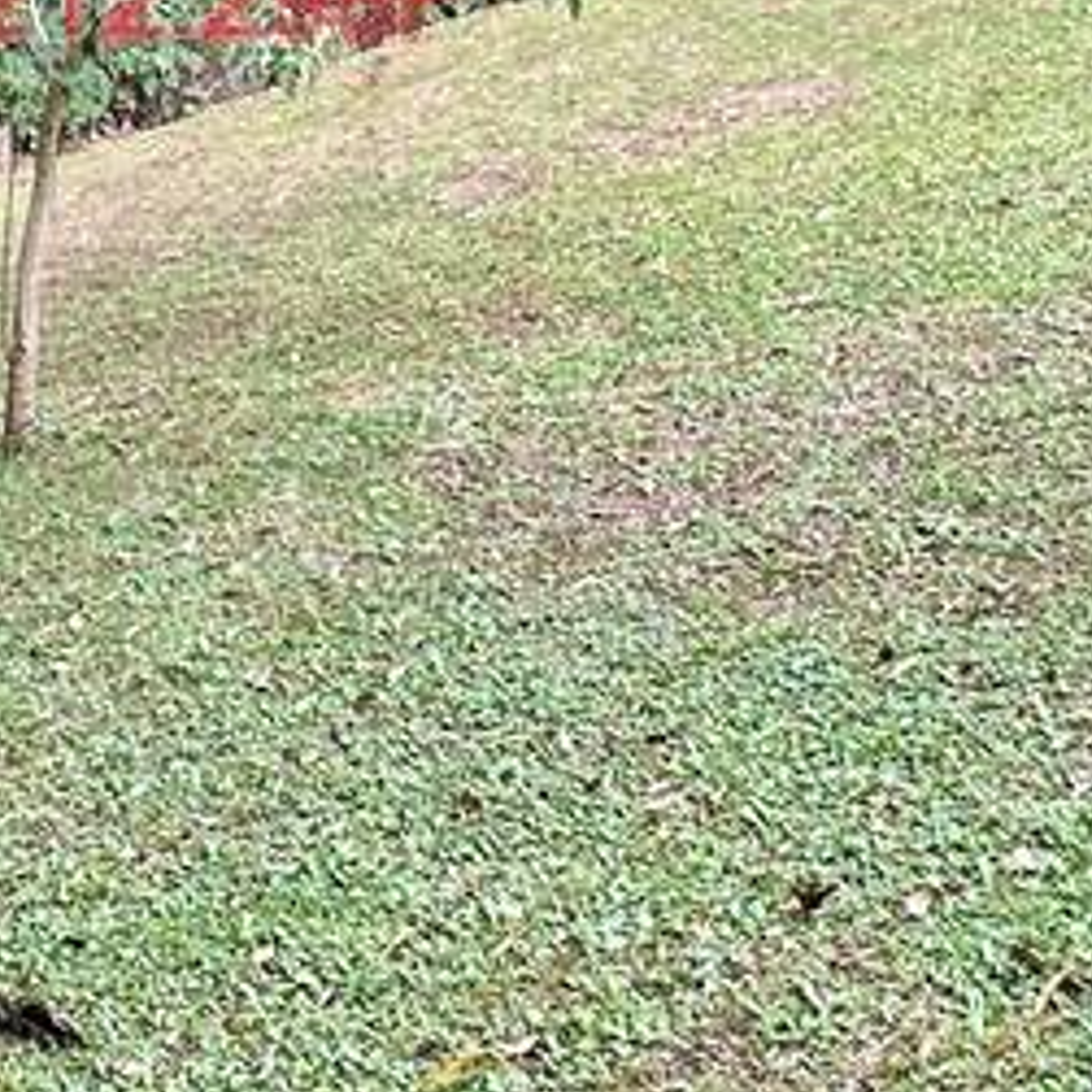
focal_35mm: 71
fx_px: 2534
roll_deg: -4.6
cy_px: -631
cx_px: -74
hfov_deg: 23.0
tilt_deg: -2.3
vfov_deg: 20.2
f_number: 2.2
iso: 40
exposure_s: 1/99
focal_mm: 2.22
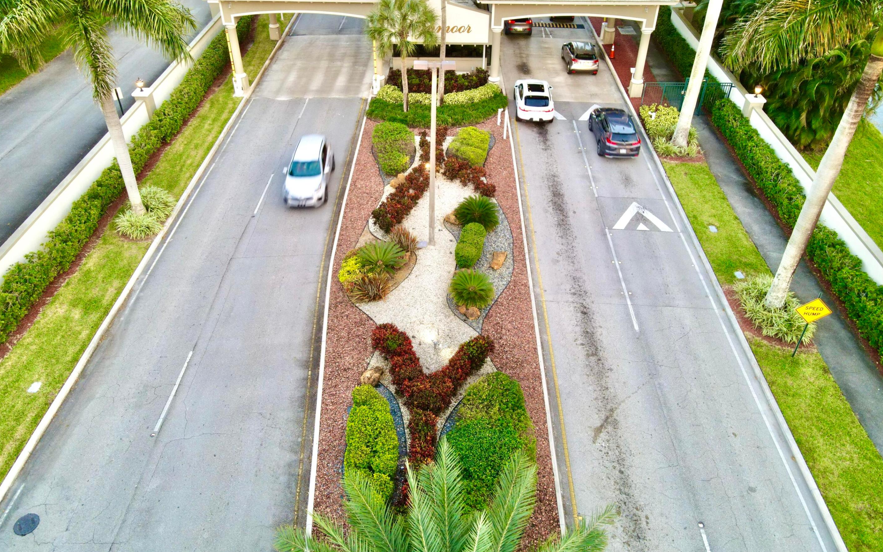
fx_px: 626
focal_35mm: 26
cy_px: 237
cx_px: 440
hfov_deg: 70.4
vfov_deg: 47.5
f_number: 2.8
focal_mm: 4.5
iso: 180
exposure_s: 1/15
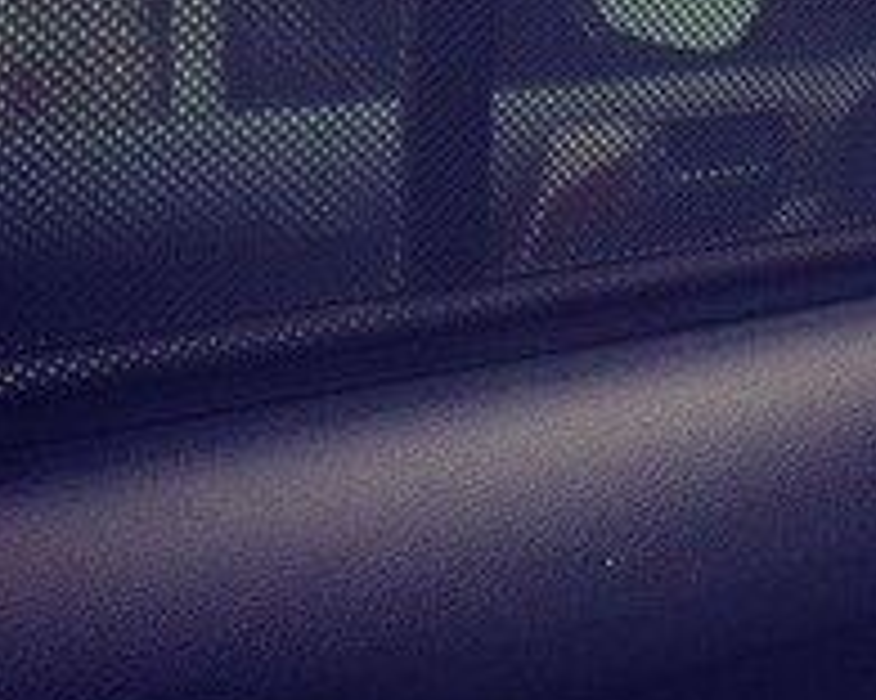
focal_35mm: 96
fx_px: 2489
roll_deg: +3.2
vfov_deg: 15.5
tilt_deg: -3.5
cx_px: 1357
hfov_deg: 17.7
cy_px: -137
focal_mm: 4.15
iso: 100
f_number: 2.2
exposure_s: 1/33
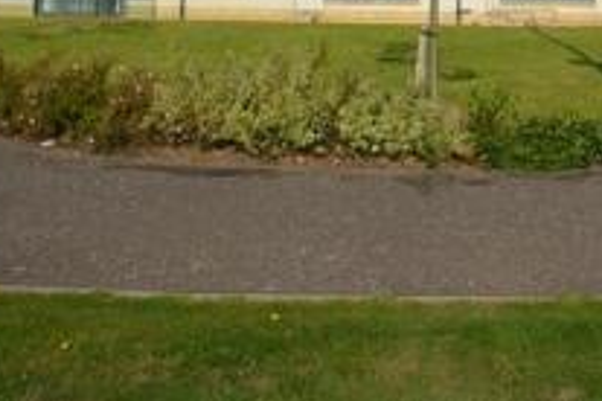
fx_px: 1037
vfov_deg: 20.8
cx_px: 462
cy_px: -48
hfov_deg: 31.7
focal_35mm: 62
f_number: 9
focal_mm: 18
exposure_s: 1/320
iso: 100
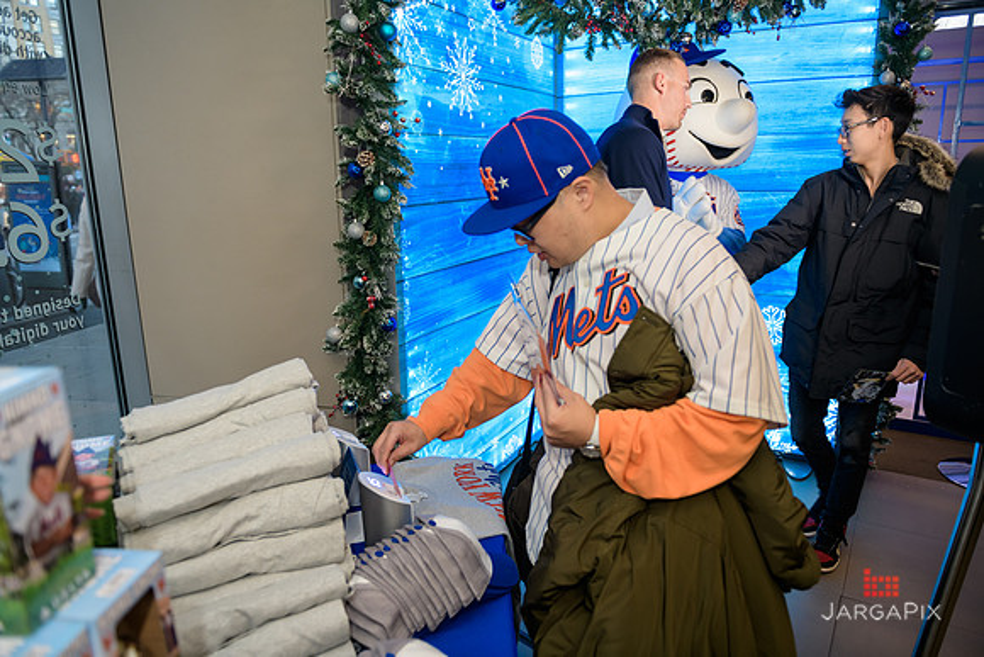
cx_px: 492
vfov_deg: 53.2
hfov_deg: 73.7
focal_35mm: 24
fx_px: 656
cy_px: 328
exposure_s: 1/125
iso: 400
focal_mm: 24
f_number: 3.2
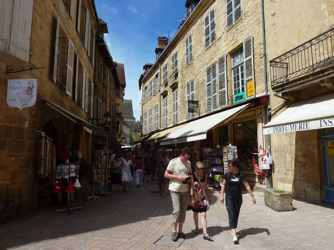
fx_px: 241
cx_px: 167
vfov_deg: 54.9
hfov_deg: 69.4
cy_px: 125
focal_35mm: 25
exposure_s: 1/400
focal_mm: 4.1
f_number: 5
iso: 80
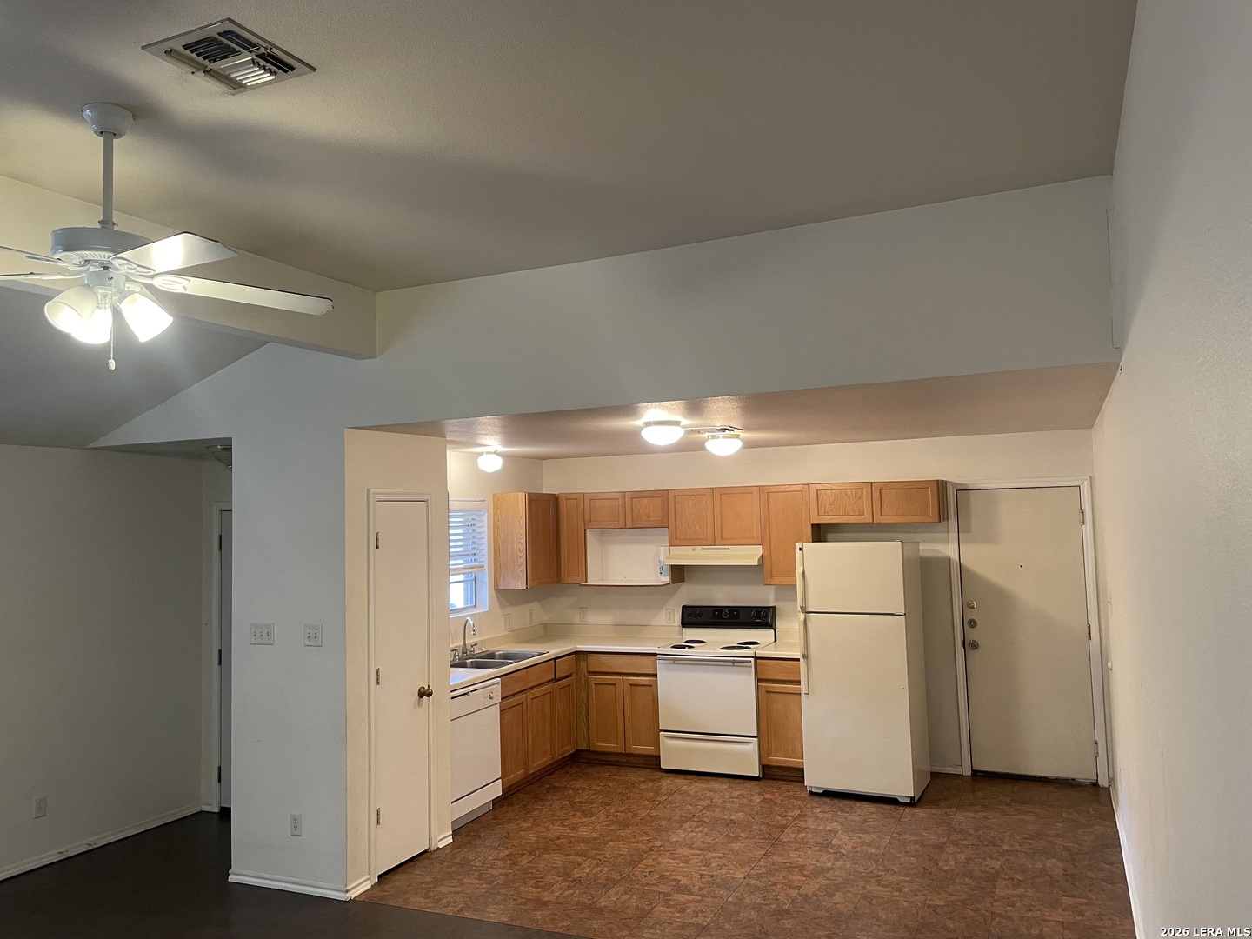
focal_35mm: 26
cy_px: 470
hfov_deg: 67.3
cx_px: 626
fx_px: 940
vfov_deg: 53.1
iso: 160
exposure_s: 1/60
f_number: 1.6
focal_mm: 4.2
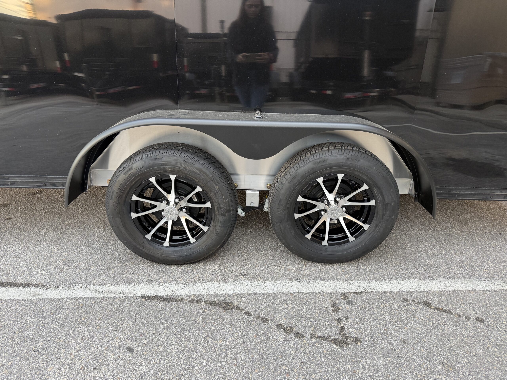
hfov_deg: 71.6
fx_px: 352
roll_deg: -1.5
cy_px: 190
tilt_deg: -20.3
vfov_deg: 56.8
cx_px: 254
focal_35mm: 24
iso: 200
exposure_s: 1/84
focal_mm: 6.76
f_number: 1.78
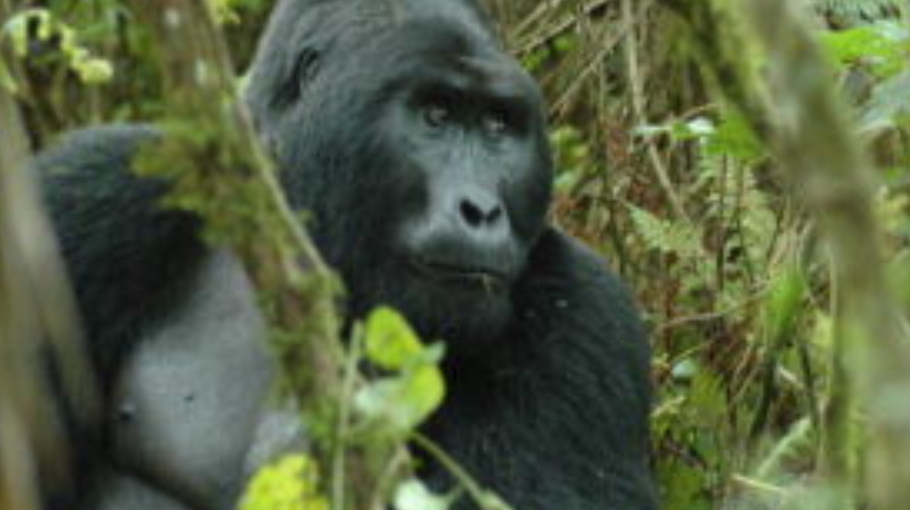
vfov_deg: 4.3
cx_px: 433
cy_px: 200
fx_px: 6774
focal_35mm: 281
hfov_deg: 7.7
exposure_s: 1/40
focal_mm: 122
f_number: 4.2
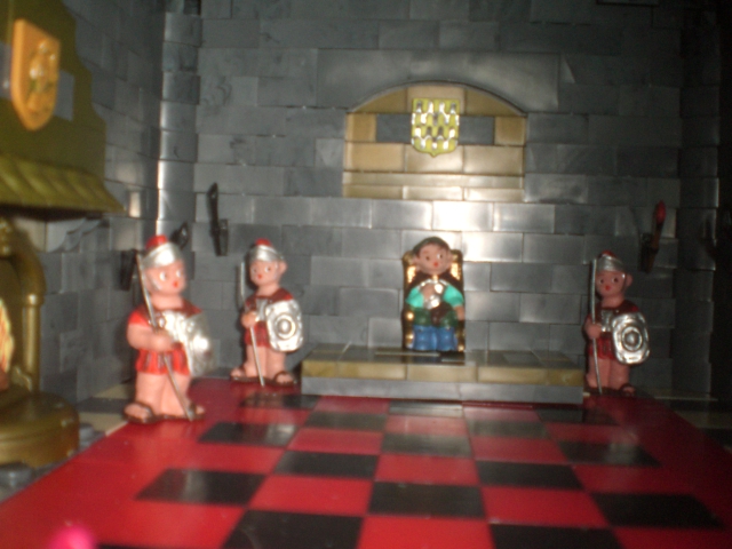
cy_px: 274
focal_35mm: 38
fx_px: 804
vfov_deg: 37.7
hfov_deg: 49.0
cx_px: 366
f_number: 3.1
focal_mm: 6.3
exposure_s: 1/60
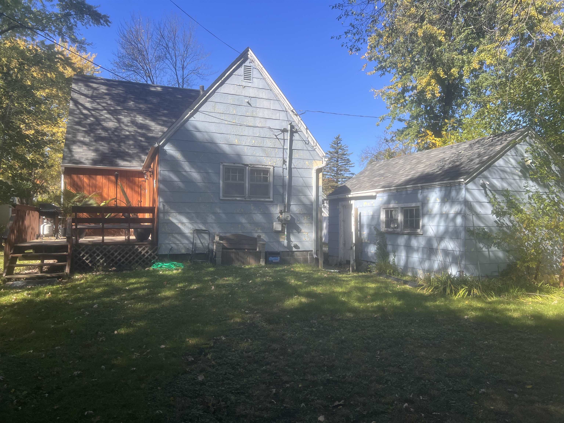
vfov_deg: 53.1
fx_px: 424
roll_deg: -0.2
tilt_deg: +1.1
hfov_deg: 67.3
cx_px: 282
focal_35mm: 26
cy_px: 212
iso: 50
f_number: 1.5
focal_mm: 5.7
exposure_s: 1/1511
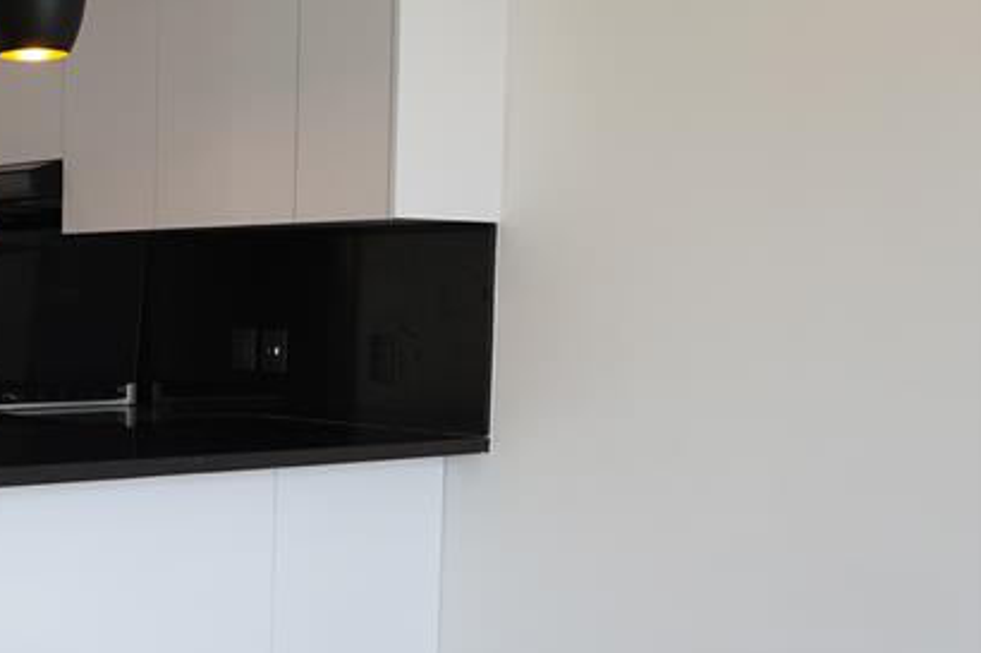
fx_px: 1532
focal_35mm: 56
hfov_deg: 29.8
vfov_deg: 24.0
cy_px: 373
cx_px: -227
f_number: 3.5
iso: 100
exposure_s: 1/60
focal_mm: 15
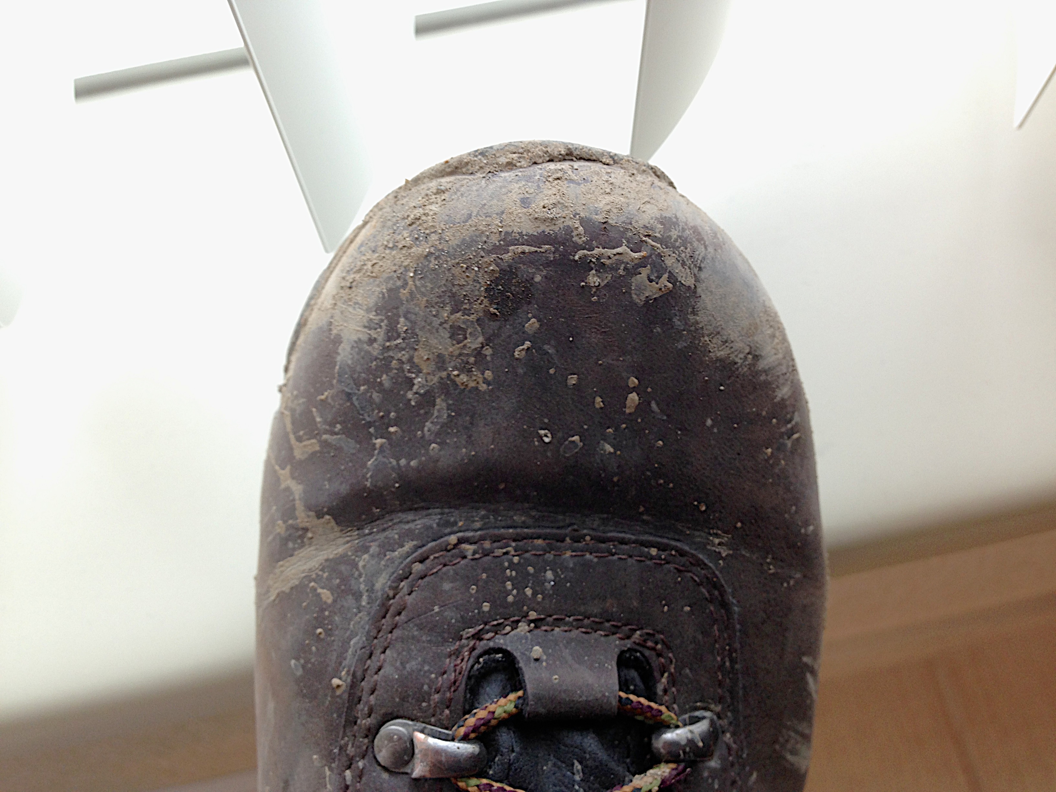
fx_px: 1007
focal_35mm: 33
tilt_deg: -65.8
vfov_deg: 42.9
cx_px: 528
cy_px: 396
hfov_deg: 55.4
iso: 50
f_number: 2.4
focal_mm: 4.12
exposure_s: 1/20
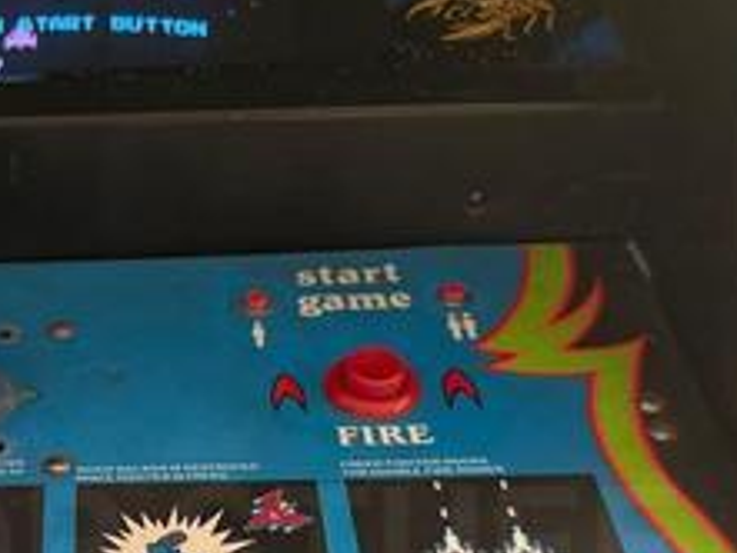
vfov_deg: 24.2
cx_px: 72
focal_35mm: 58
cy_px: 543
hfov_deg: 31.6
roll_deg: +1.9
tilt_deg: -38.9
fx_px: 1236
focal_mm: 6.76
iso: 1000
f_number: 1.78
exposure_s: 1/30
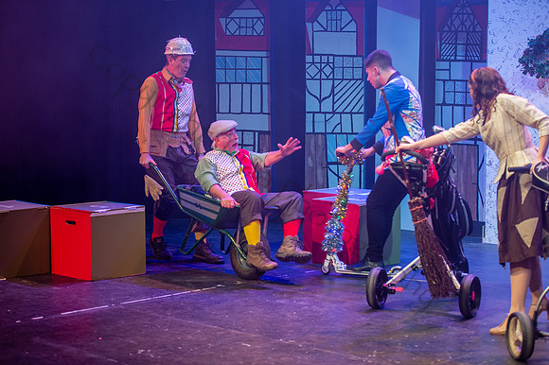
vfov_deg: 17.2
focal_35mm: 79
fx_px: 1209
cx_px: 238
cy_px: 158
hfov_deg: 25.6
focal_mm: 70
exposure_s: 1/250
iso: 1000
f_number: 2.8
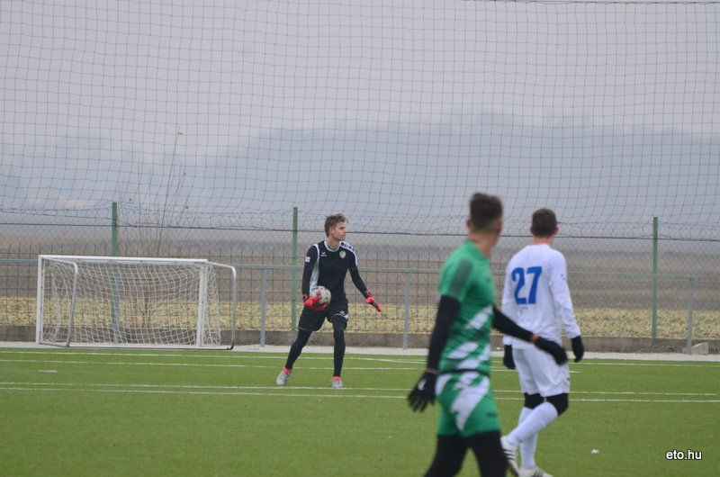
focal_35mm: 450
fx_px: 8982
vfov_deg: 3.0
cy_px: 238
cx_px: 360
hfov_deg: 4.6
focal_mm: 300
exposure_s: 1/800
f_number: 5.6
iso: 800
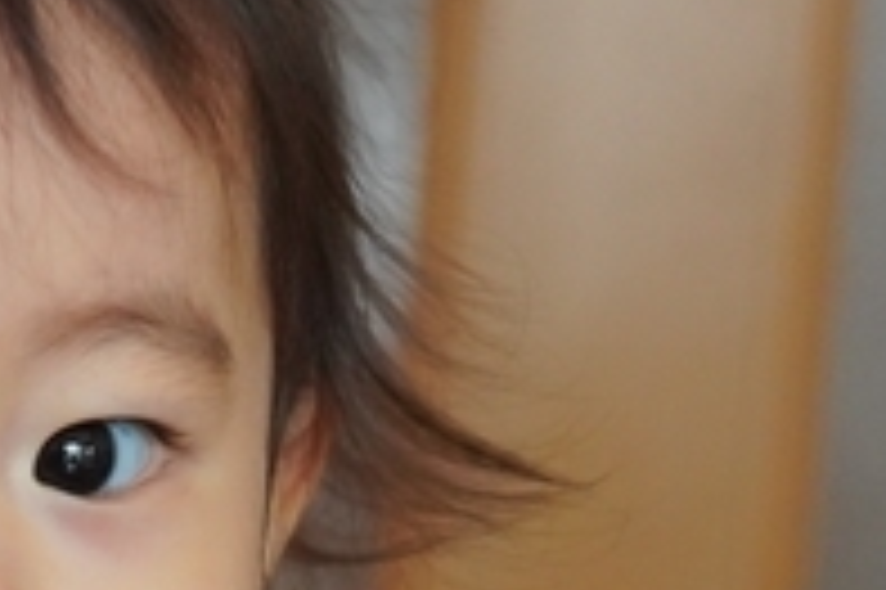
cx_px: 90
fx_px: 5188
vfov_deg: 6.5
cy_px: 480
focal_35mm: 211
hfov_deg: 9.7
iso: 1600
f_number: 5
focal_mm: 52
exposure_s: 1/60
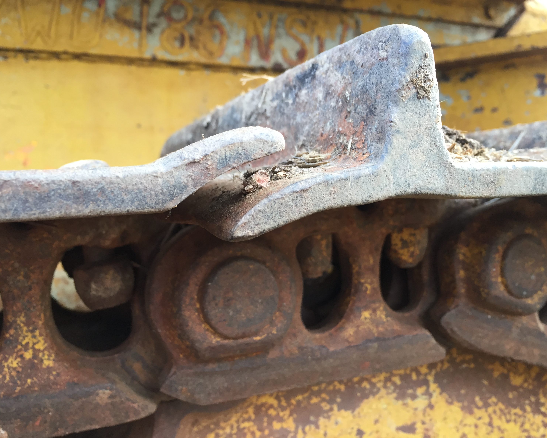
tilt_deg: -2.4
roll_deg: +2.7
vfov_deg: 47.1
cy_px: 216
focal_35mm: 31
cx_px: 283
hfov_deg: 57.2
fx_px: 502
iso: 32
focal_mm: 4.15
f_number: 2.2
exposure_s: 1/33
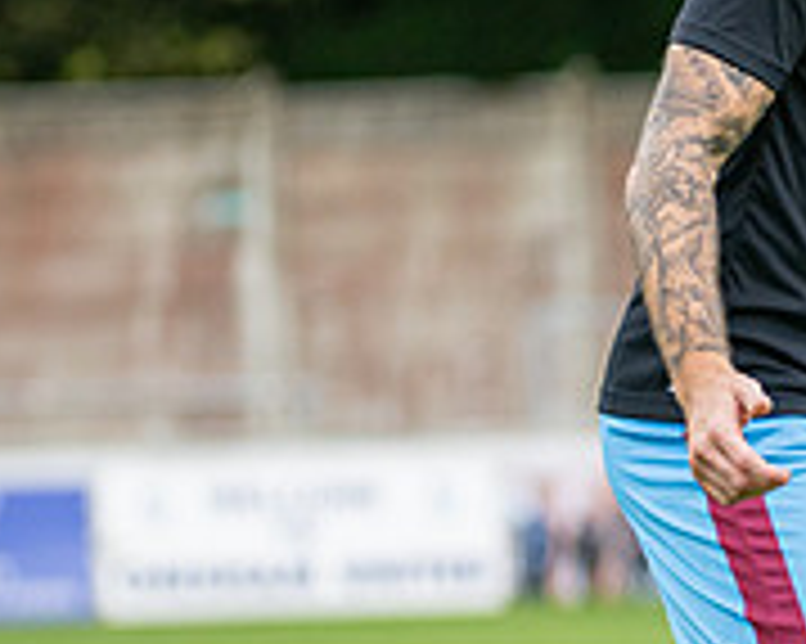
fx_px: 13804
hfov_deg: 3.3
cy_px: 429
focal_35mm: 579
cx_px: 1151
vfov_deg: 2.7
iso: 400
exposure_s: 1/1250
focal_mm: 145
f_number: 2.8
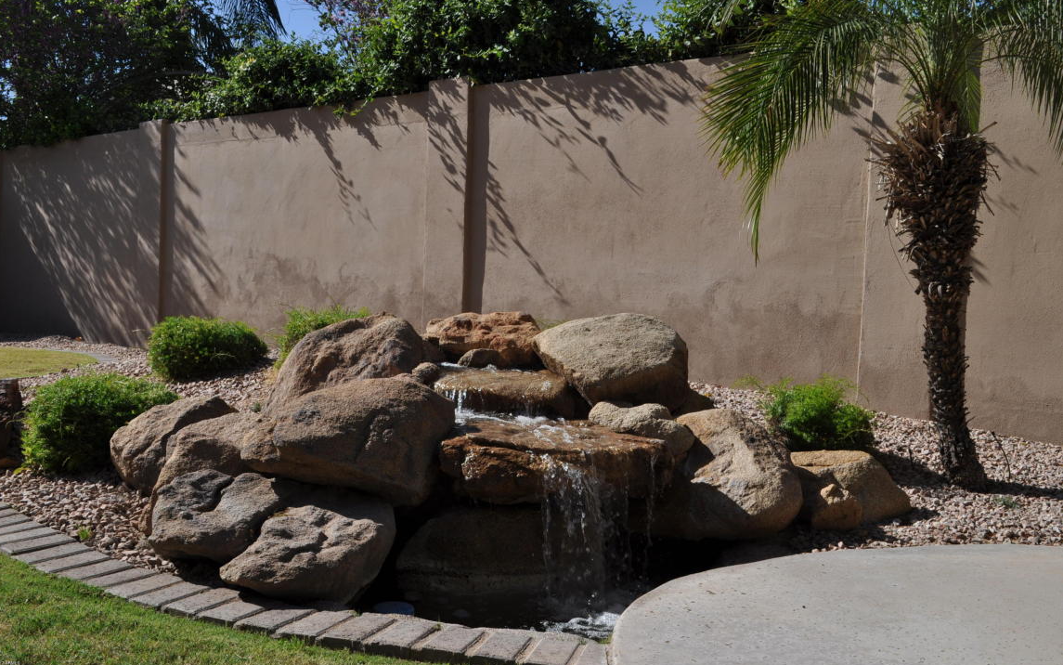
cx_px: 528
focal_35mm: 37
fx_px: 1072
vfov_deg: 34.4
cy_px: 329
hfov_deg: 52.7
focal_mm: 24
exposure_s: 1/400
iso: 200
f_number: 10
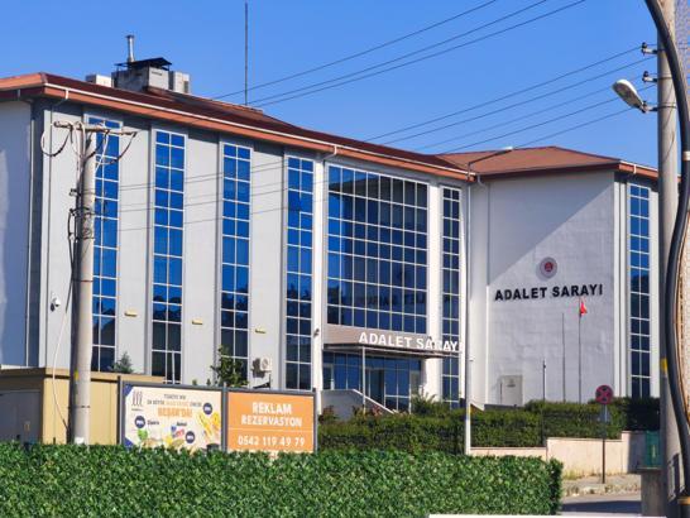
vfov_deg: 12.4
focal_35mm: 120
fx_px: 2393
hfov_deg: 16.4
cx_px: 345
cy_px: 259
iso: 50
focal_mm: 8.8
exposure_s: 1/1036
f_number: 2
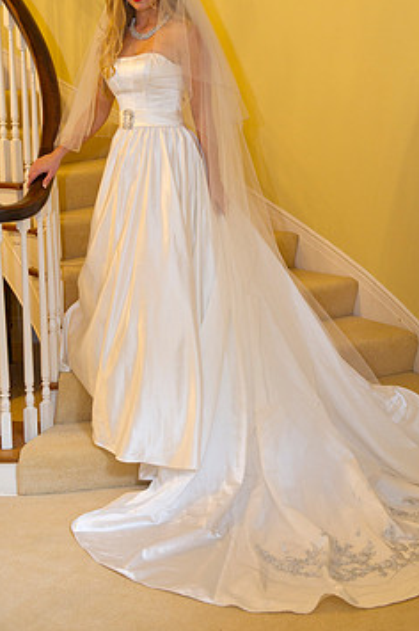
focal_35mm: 57
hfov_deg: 23.7
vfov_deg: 34.9
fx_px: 997
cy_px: 240
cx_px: 232
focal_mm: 45
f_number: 4.5
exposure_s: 1/60
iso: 1250
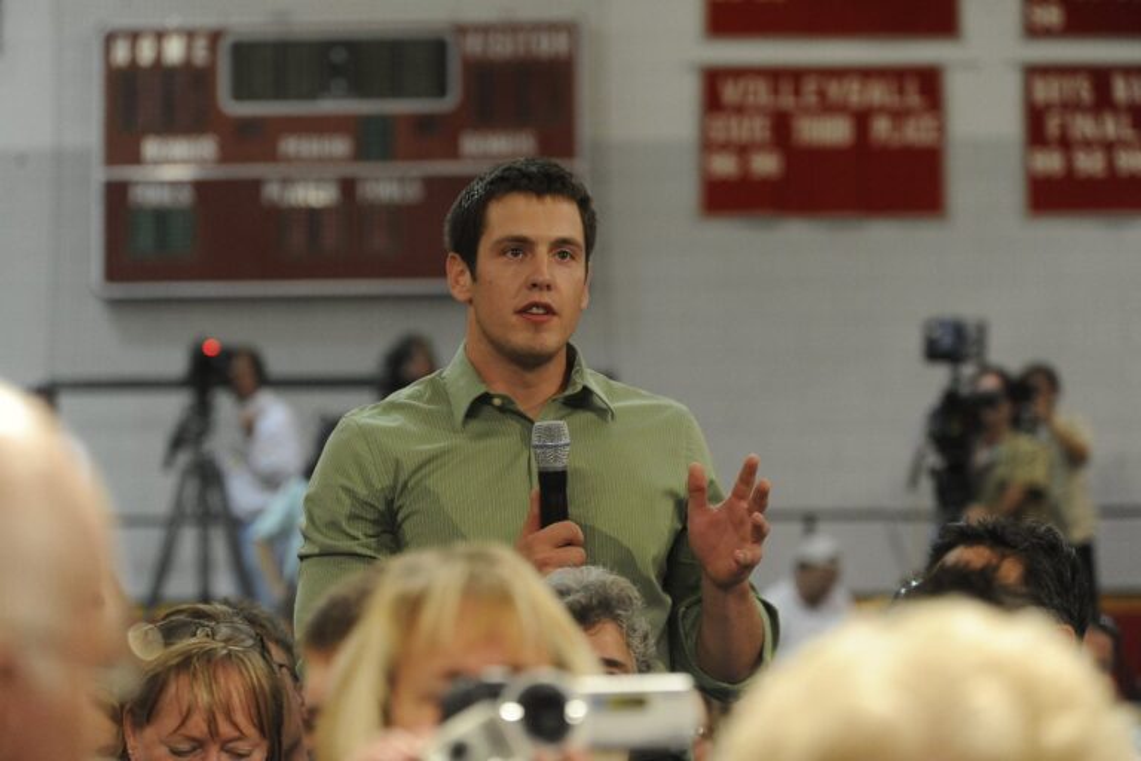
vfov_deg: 11.8
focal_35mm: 116
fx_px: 3676
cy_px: 380
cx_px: 570
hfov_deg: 17.6
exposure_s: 1/160
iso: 3200
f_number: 4
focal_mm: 116
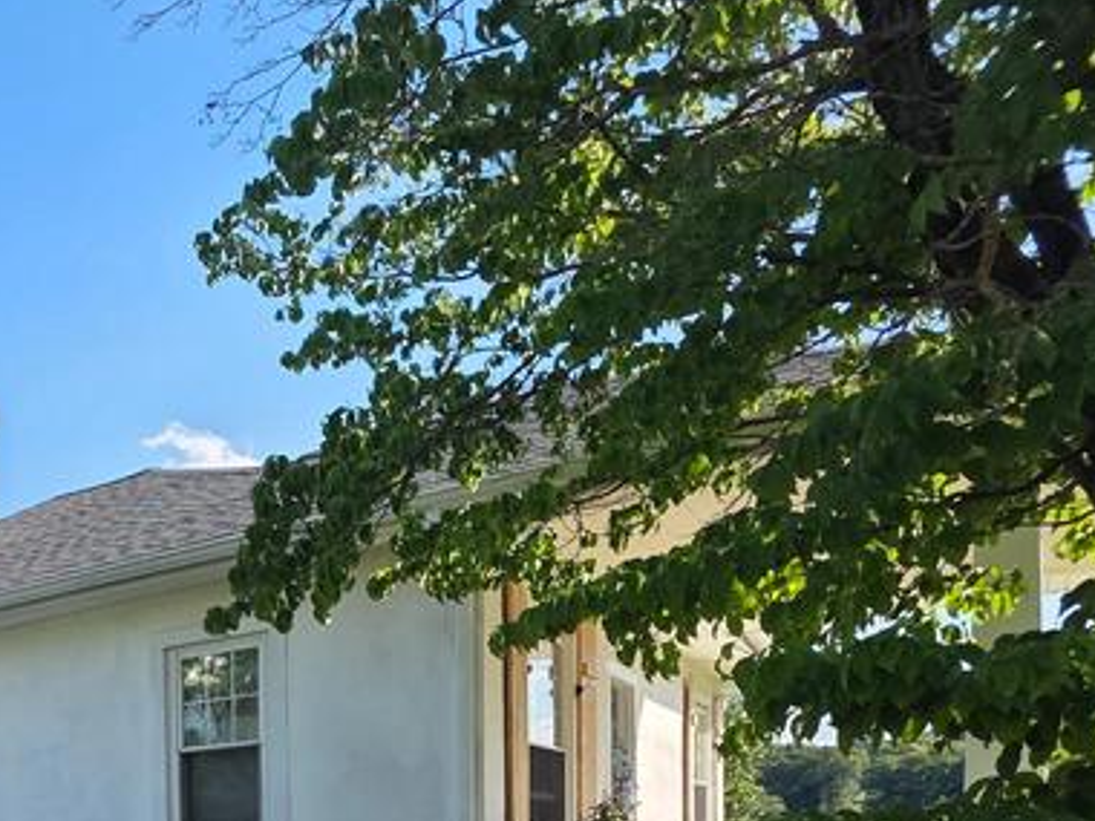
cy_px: 933
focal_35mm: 35
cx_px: -161
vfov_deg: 34.3
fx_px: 1107
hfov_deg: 40.3
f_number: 1.9
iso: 40
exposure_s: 1/1105
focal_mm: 2.2
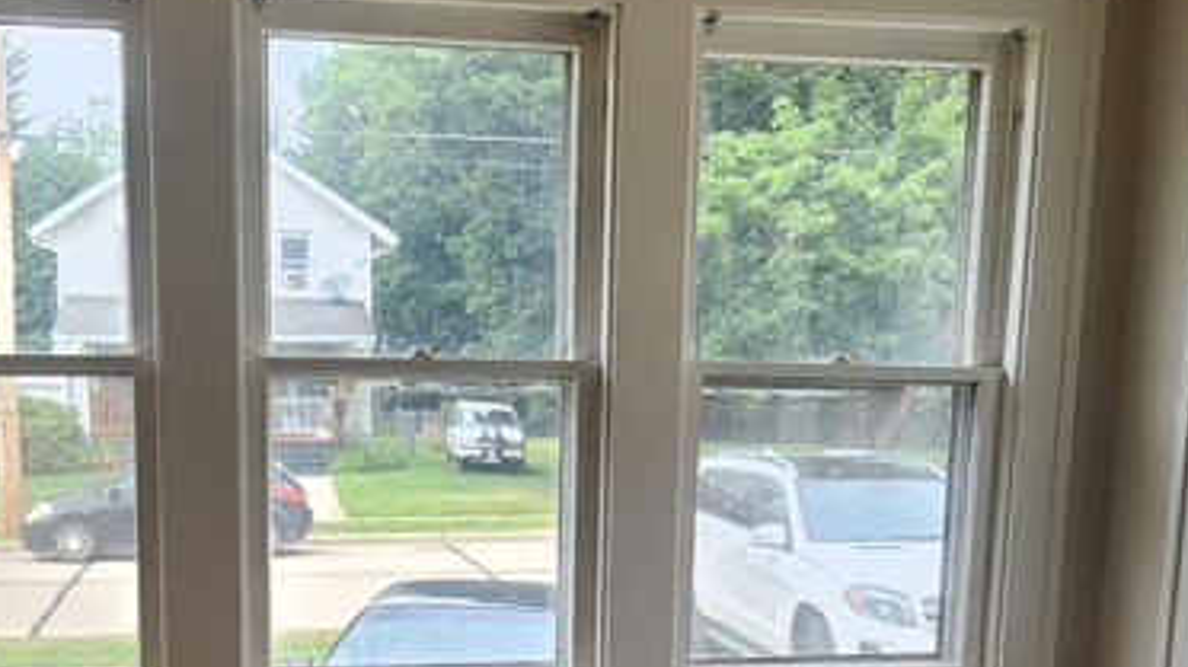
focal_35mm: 39
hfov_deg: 50.9
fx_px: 1228
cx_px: 415
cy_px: 616
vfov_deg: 29.0
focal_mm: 2.2
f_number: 2.2
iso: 50
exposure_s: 1/143
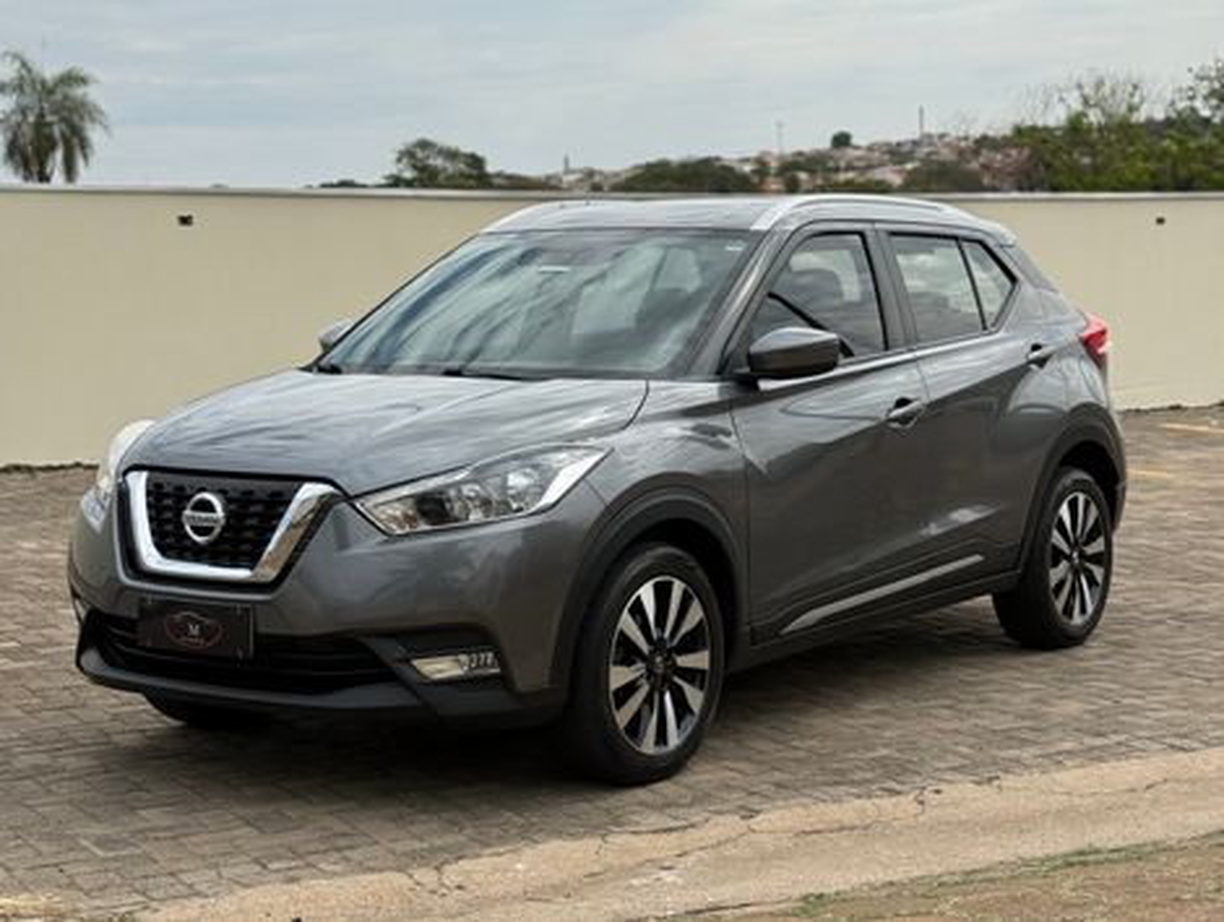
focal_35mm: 48
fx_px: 1700
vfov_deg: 30.3
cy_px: 461
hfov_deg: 39.6
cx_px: 612
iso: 64
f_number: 1.78
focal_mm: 6.76
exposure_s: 1/4878
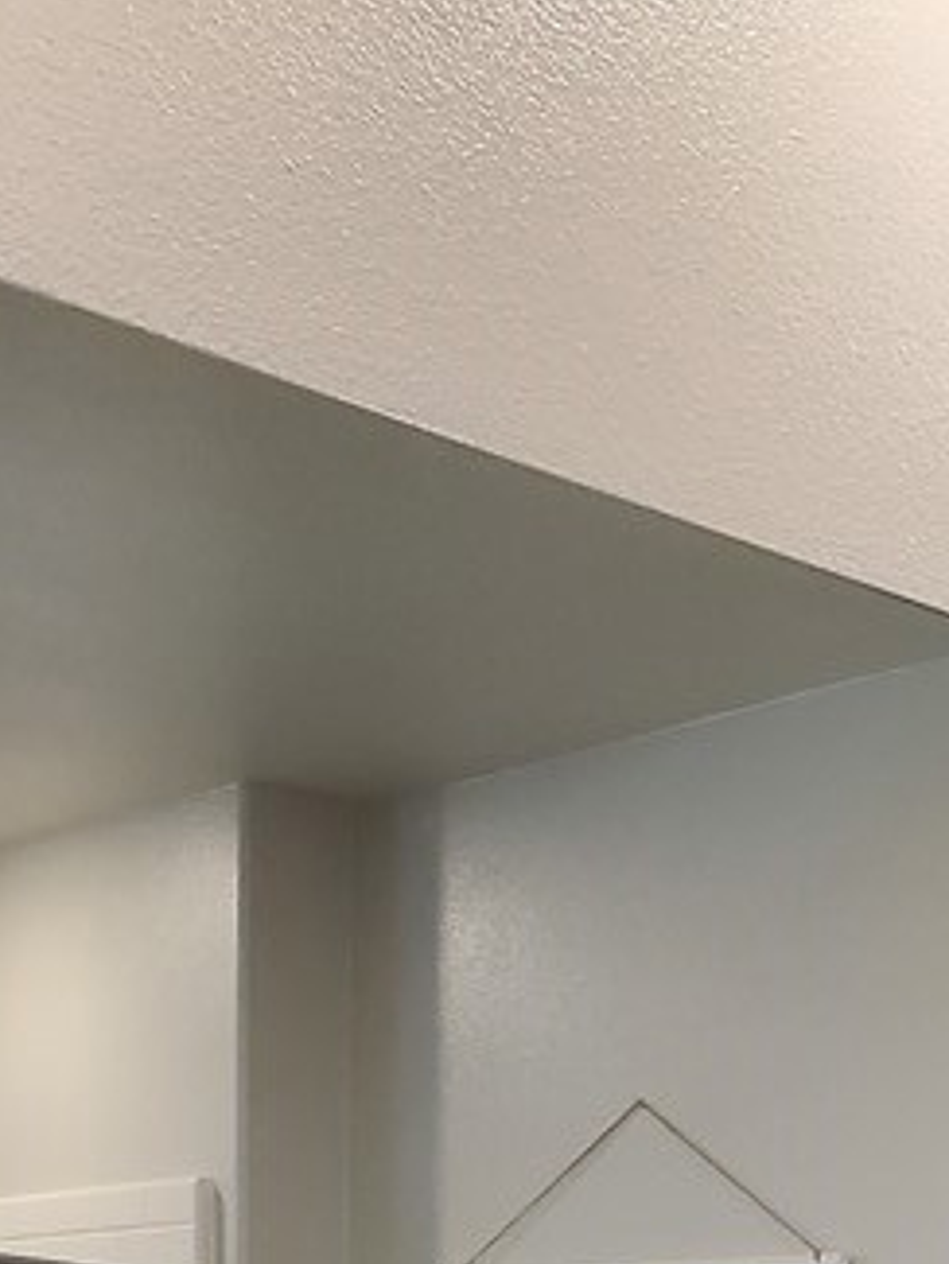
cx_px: 712
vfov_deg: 20.7
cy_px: 1840
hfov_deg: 17.9
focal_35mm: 82
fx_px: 2995
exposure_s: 1/120
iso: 320
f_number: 2.4
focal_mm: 4.3
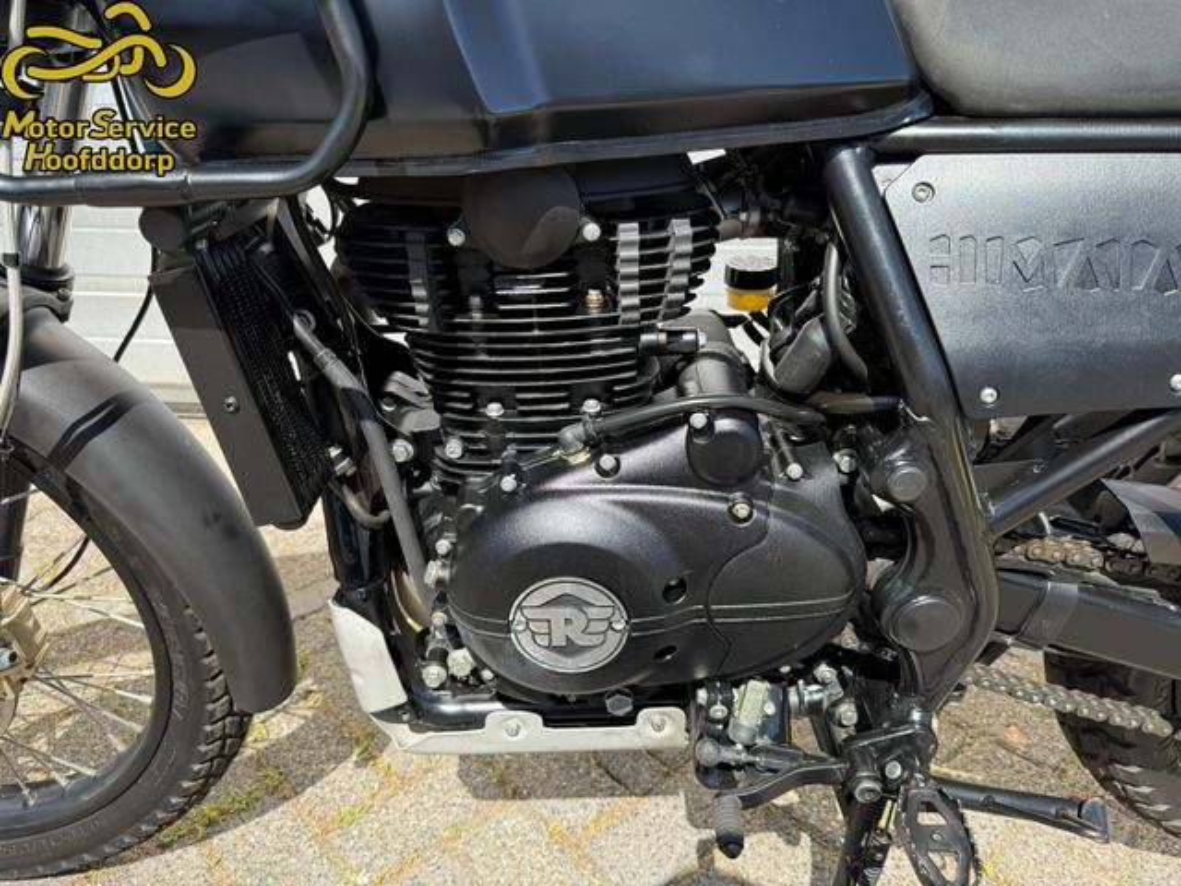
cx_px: 590
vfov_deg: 56.8
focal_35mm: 24
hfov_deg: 71.6
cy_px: 443
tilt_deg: -23.9
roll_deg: -1.2
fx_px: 819
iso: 100
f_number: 1.78
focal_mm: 6.76
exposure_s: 1/1292
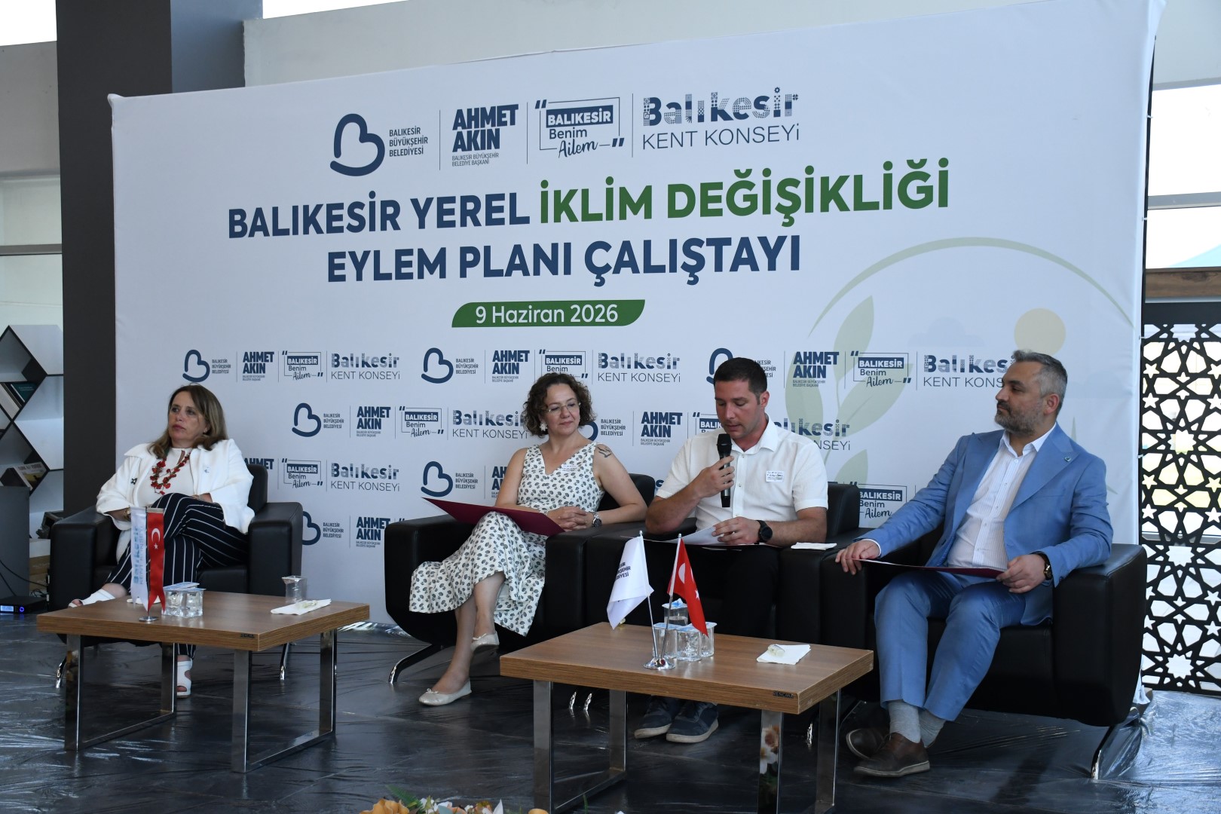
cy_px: 407
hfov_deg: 43.6
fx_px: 1526
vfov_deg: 29.9
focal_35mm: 45
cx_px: 610
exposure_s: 1/200
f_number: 4.5
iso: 1600
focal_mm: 30
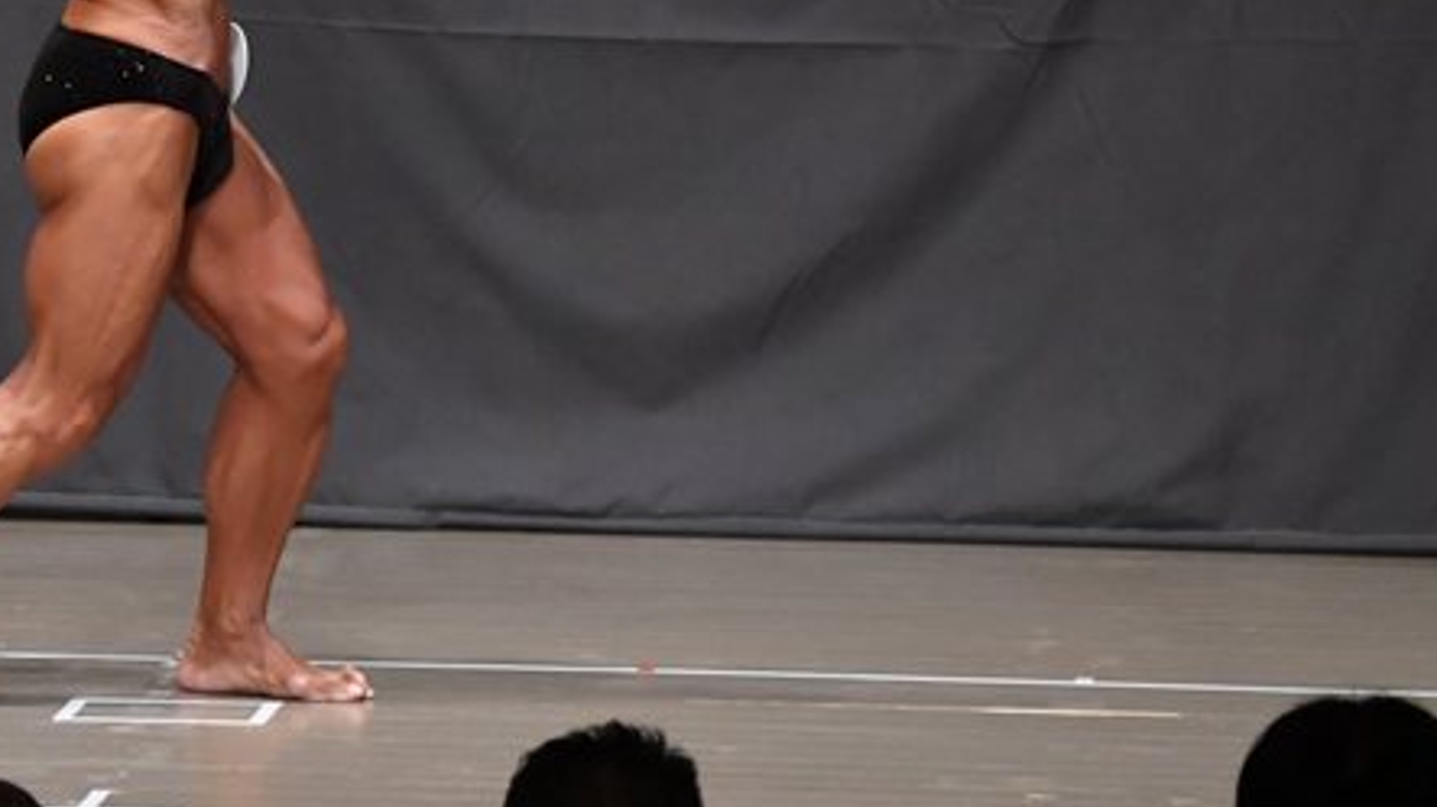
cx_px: 229
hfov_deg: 5.2
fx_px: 15696
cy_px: 42
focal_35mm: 412
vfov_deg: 2.9
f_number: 5.6
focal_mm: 150
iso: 6400
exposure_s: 1/400
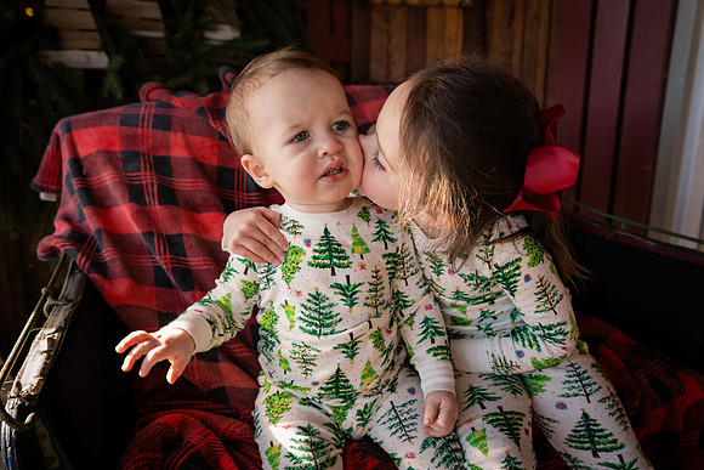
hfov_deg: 61.9
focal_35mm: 30
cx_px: 352
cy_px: 235
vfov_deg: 43.6
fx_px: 587
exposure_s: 1/250
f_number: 4
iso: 400
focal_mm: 30
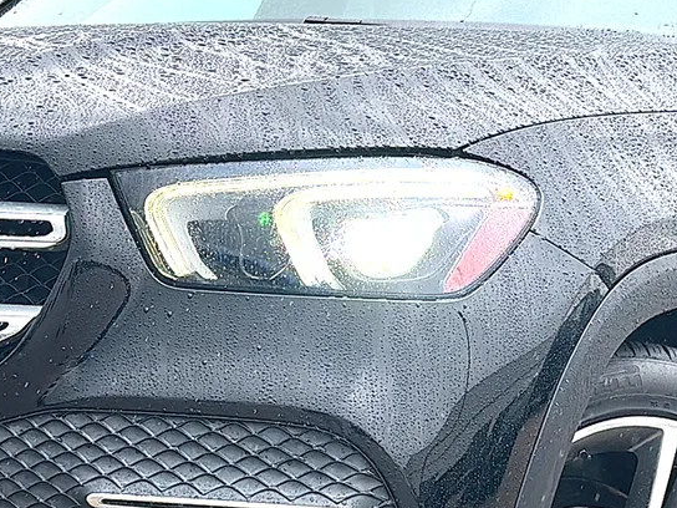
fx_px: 2112
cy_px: 210
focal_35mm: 108
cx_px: 320
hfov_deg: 18.2
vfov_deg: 13.7
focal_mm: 6.86
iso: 64
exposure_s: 1/668
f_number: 1.78
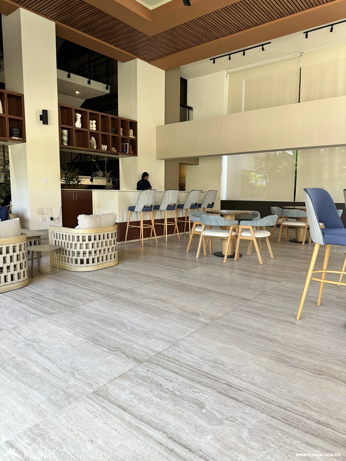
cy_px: 230
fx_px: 320
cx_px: 173
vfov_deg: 71.6
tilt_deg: -6.4
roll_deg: -1.3
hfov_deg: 56.8
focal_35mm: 24
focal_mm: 6.86
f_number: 1.78
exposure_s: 1/121
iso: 80
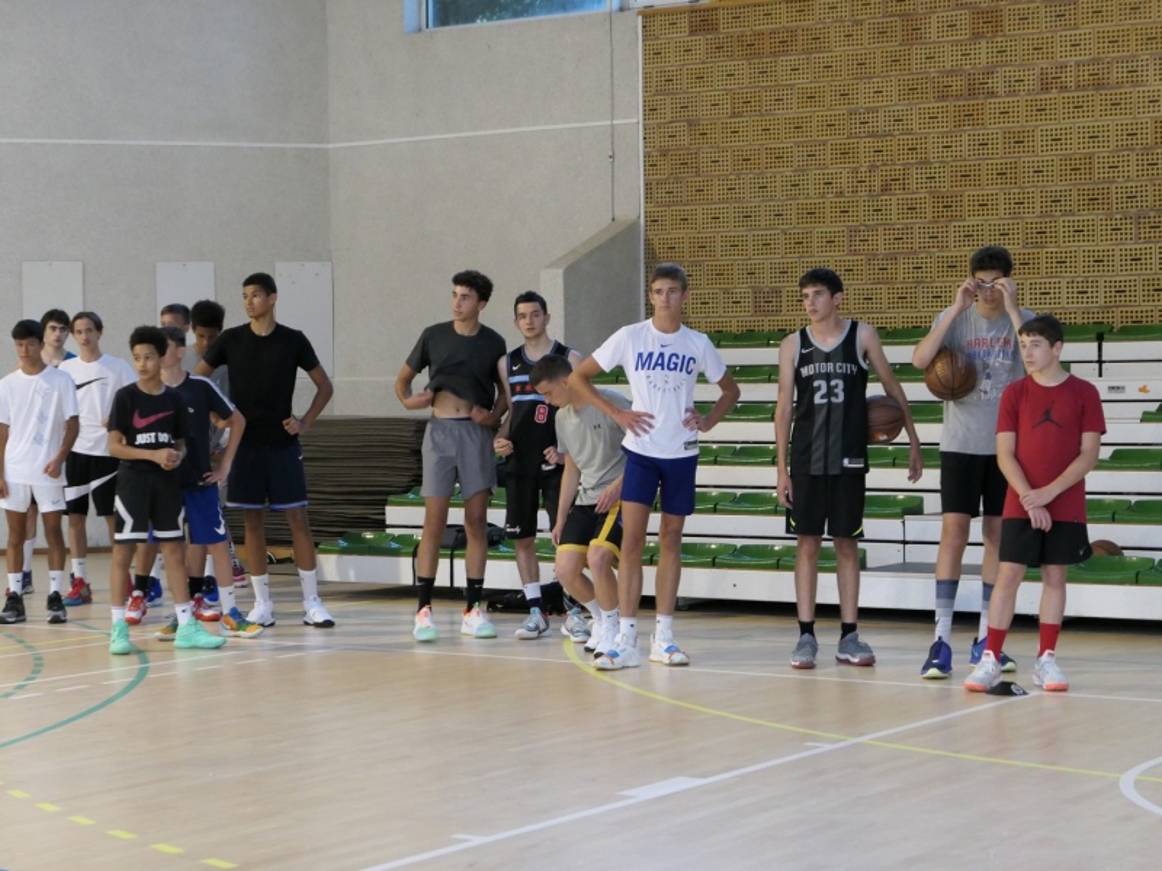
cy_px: 436
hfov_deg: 25.0
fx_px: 2618
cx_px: 581
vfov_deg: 18.9
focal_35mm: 78
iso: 1600
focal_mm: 26.4
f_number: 2.8
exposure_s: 1/125
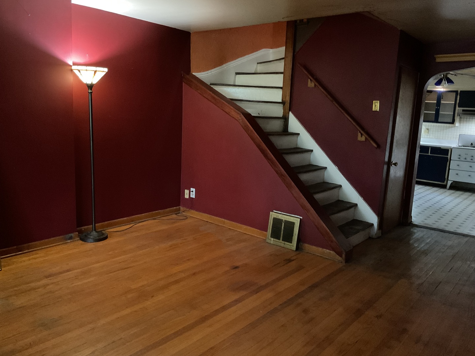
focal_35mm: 29
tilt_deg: -9.1
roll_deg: -4.2
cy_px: 178
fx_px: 398
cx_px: 238
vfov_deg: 48.2
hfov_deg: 61.7
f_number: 1.8
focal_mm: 3
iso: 500
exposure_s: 1/17
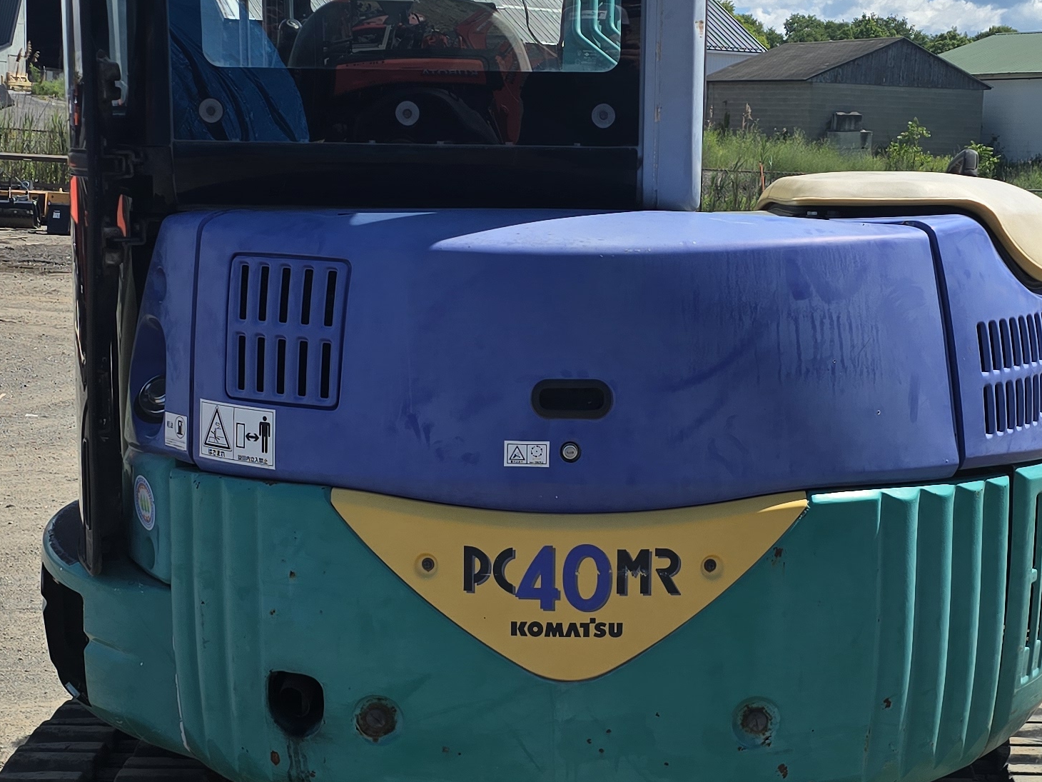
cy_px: 446
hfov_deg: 30.7
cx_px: 566
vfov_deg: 23.3
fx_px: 1896
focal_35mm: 63
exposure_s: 1/929
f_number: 1.7
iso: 12
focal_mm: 6.3
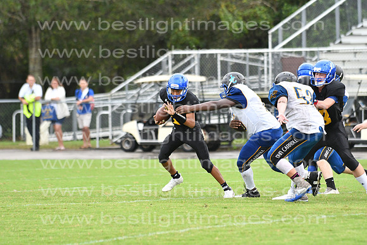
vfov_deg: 6.5
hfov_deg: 9.8
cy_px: 122
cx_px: 184
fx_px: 2141
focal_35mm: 210
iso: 800
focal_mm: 140
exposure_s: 1/1600
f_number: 3.5
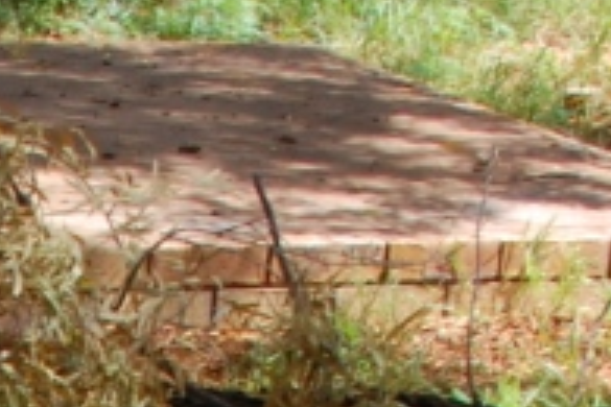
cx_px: -269
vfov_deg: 6.1
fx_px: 3734
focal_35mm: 220
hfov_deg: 9.1
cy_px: 800
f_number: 18
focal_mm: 28
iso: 400
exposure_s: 1/60
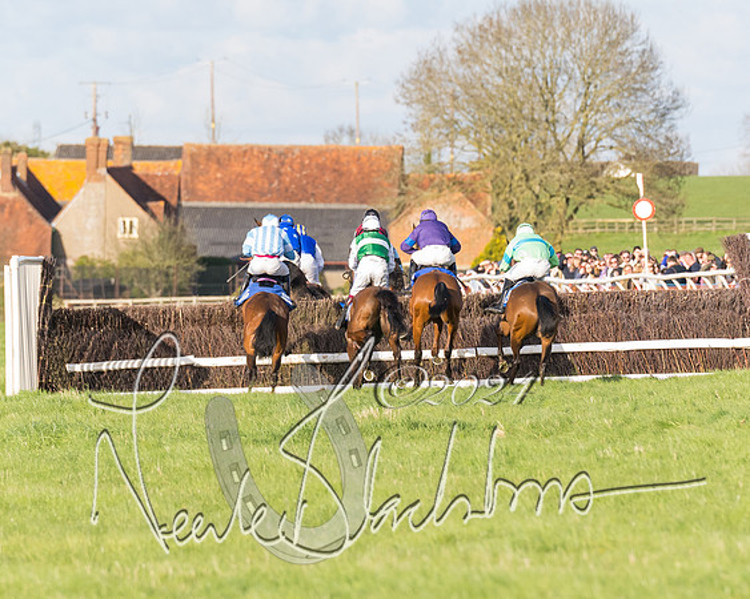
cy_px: 232
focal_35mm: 474
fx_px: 10517
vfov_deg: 3.3
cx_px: 372
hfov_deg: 4.1
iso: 400
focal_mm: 200
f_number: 4
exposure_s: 1/1600
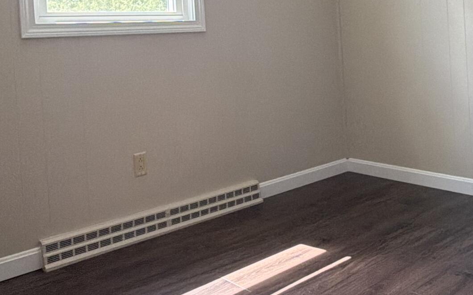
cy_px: 49
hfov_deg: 47.0
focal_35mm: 42
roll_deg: +4.0
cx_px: 277
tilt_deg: -1.7
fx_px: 541
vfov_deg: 29.7
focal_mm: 2.22
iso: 250
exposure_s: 1/121
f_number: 2.2
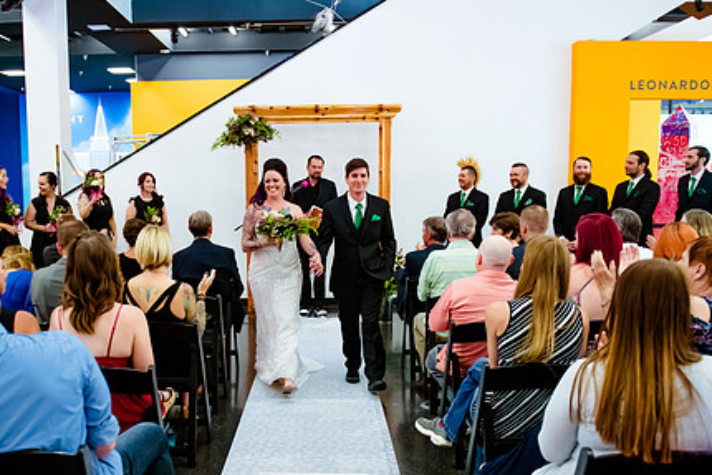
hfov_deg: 50.3
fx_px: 752
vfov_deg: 35.0
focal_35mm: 38
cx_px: 278
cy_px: 284
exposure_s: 1/125
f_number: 2.8
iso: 4000
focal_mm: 26
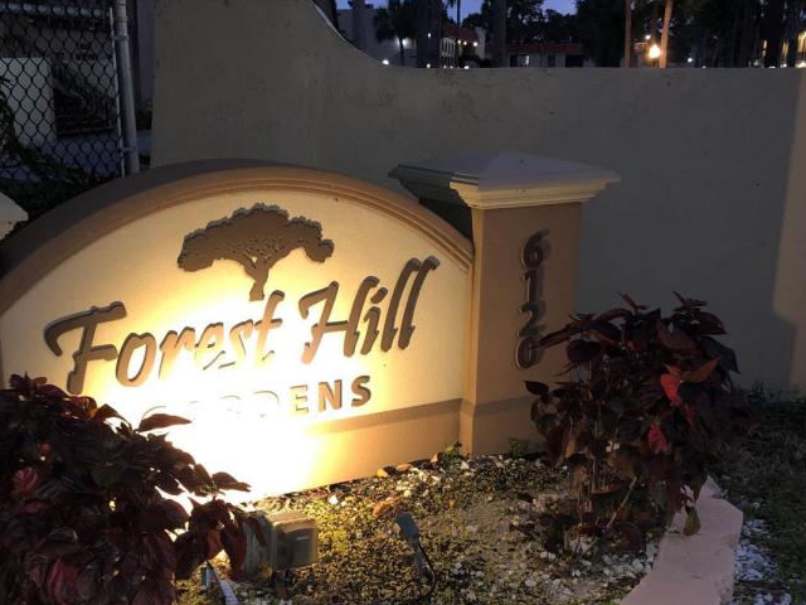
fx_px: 978
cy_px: 371
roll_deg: -0.1
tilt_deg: -15.3
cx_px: 317
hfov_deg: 44.5
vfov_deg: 34.2
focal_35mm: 42
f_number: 1.8
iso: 125
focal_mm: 4
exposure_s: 1/11
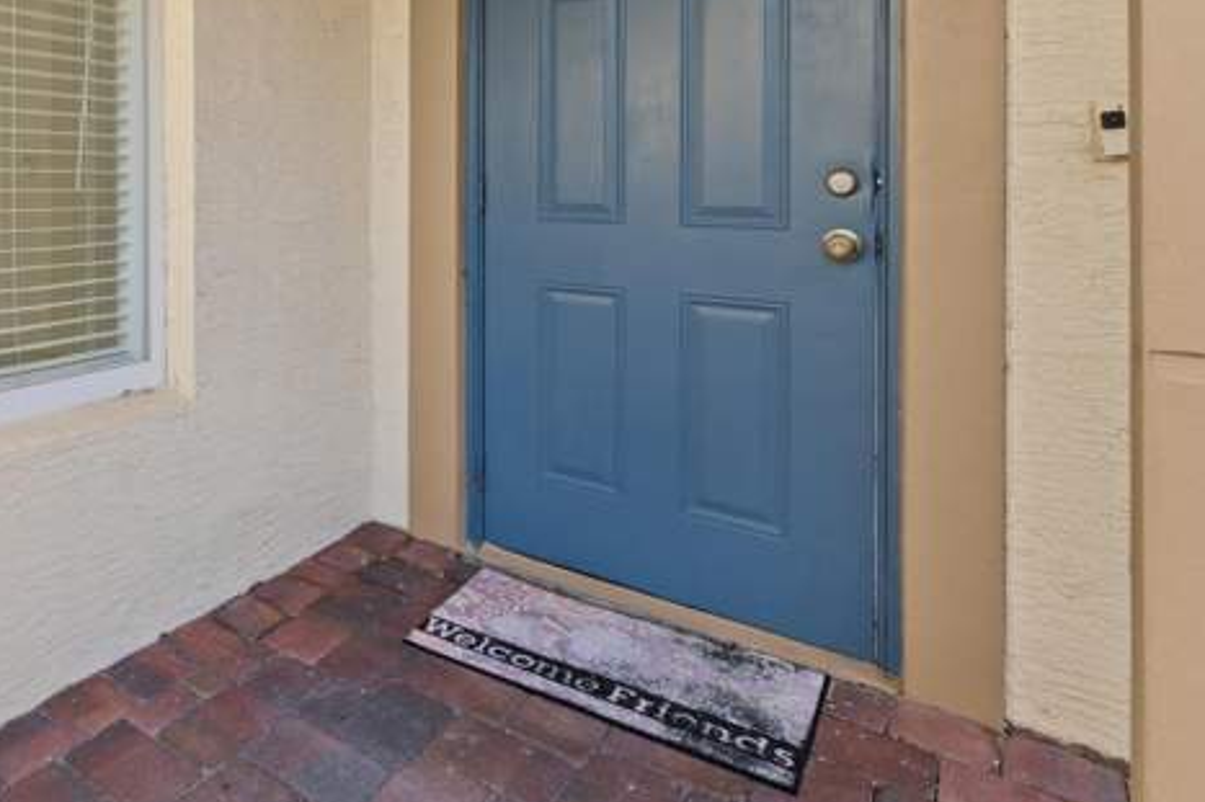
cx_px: 237
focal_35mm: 24
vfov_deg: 50.2
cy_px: 169
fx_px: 803
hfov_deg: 66.8
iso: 250
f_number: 9
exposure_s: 1/30
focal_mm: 14
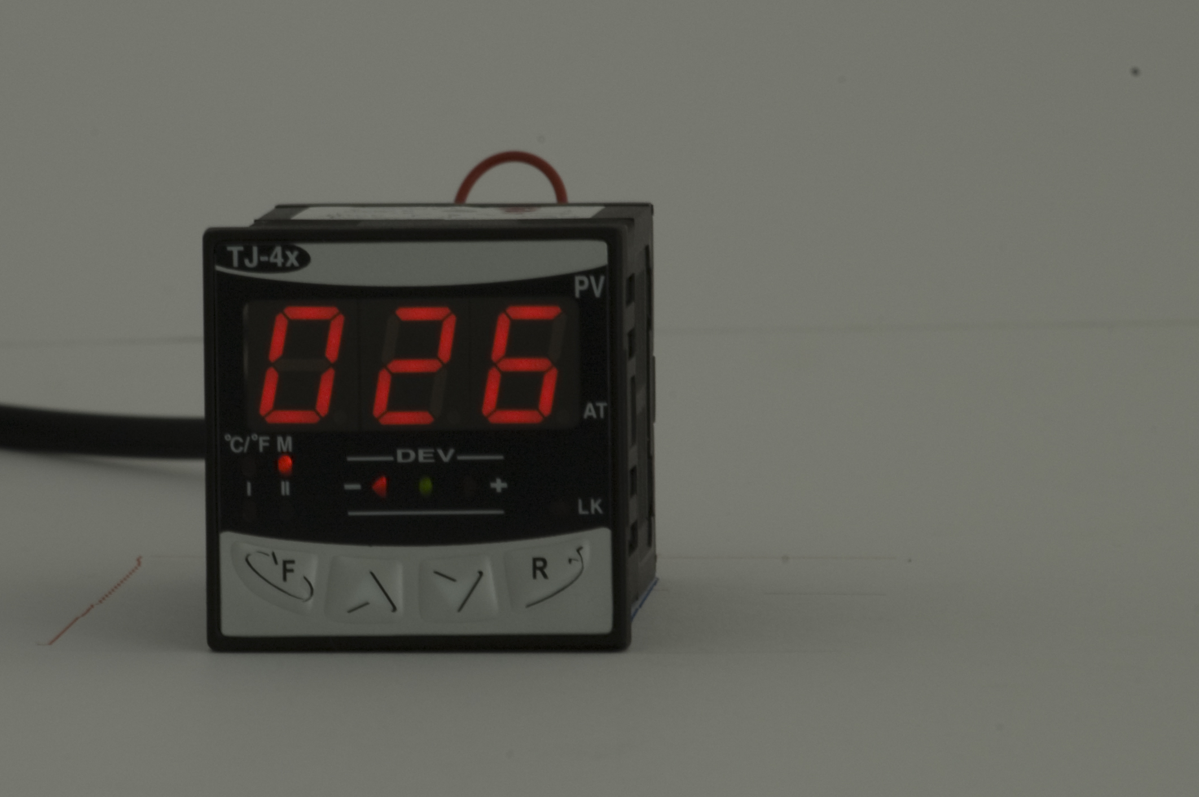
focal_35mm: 287
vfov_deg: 4.8
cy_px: 408
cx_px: 390
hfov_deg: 7.2
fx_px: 9541
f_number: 18
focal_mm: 135
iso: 200
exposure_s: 1/13
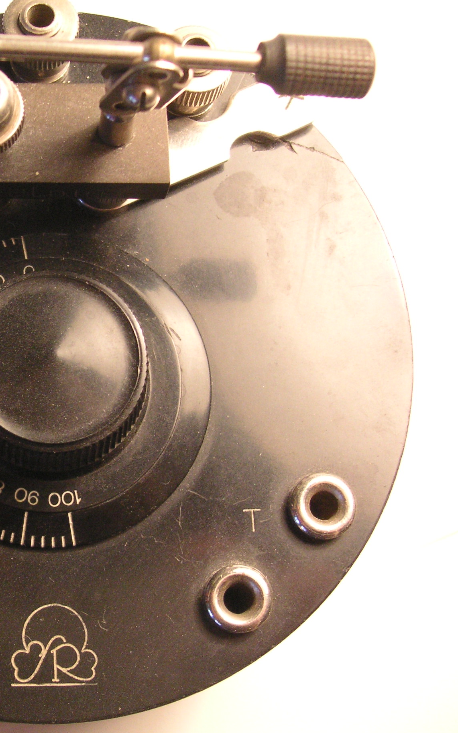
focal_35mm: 55
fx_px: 1099
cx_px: -7
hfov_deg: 22.6
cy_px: 375
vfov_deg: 36.9
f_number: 2.8
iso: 100
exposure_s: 1/45
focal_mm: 6.1
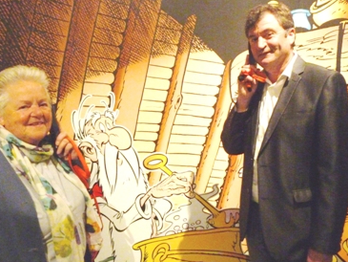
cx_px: 152
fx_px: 382
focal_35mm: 38
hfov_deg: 48.8
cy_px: 129
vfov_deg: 37.7
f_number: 3.4
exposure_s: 1/15
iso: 800
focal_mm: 5.6
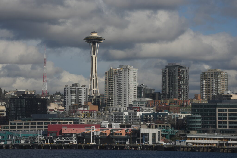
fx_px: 1040
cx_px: 118
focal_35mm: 158
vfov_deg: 8.7
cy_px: 79
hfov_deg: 13.0
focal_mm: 158
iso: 320
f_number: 5.6
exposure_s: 1/2500
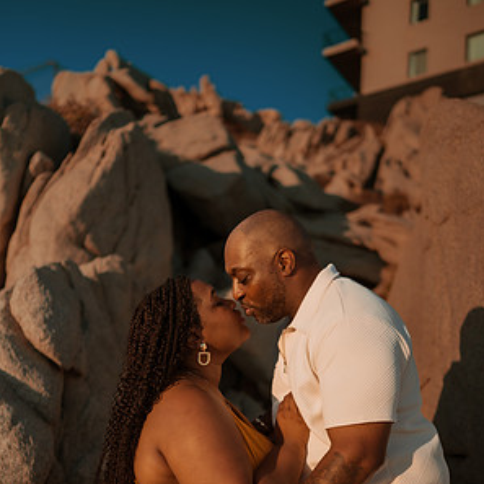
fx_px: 712
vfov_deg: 36.8
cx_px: 243
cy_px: 354
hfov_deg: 37.6
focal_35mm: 45
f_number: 1.8
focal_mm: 35
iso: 100
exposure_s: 1/8000
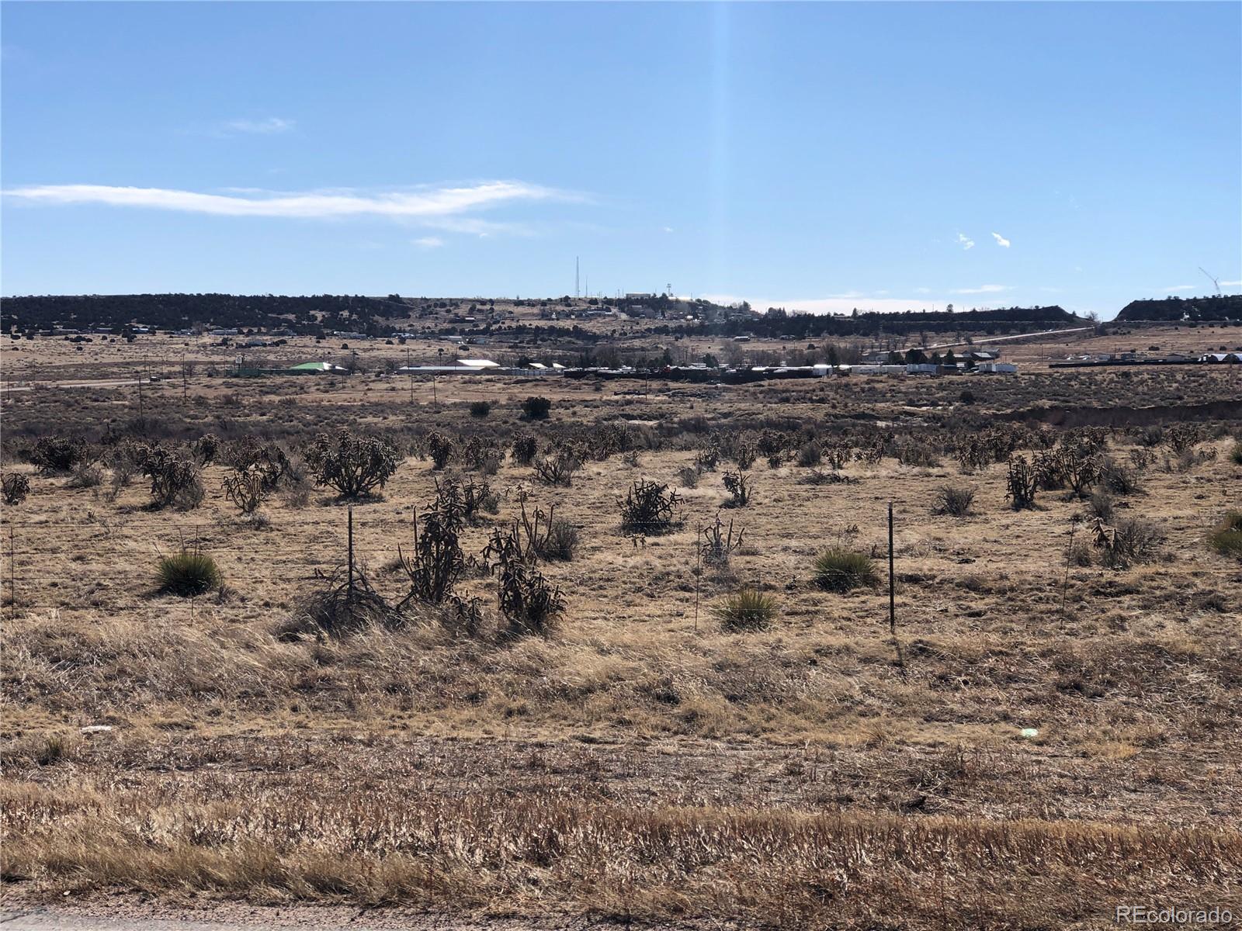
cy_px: 466
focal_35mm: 57
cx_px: 621
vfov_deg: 25.7
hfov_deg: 33.8
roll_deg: -2.9
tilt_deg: -4.8
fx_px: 2045
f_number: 2.8
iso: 20
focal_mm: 6.6
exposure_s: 1/1412
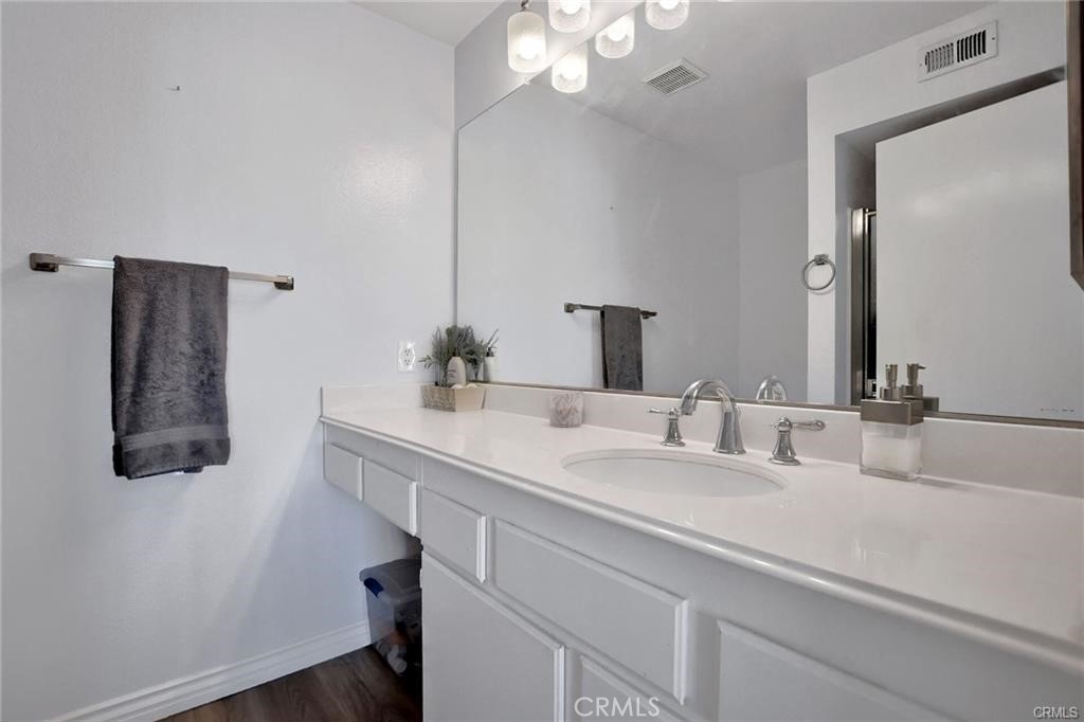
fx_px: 451
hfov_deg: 100.4
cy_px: 361
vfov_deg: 77.3
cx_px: 542
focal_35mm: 15
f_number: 5.6
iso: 1250
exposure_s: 1/125
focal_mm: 10
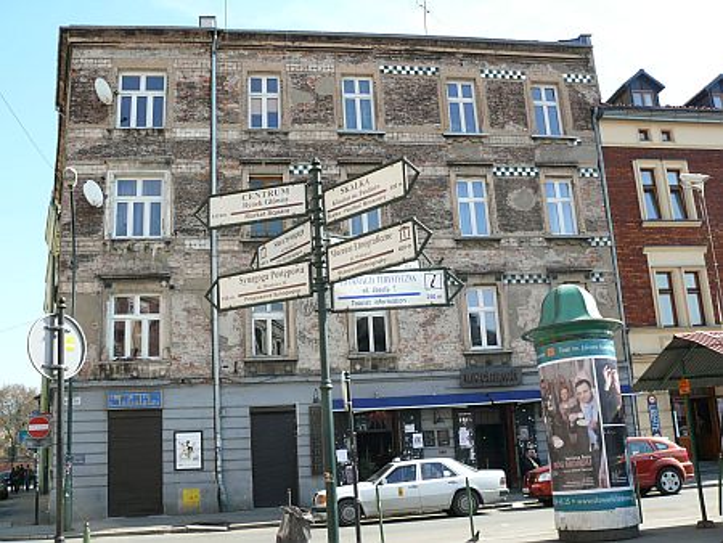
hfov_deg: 52.6
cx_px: 362
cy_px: 272
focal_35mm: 35
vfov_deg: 40.7
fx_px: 731
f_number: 5
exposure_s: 1/250
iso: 100
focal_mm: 7.4
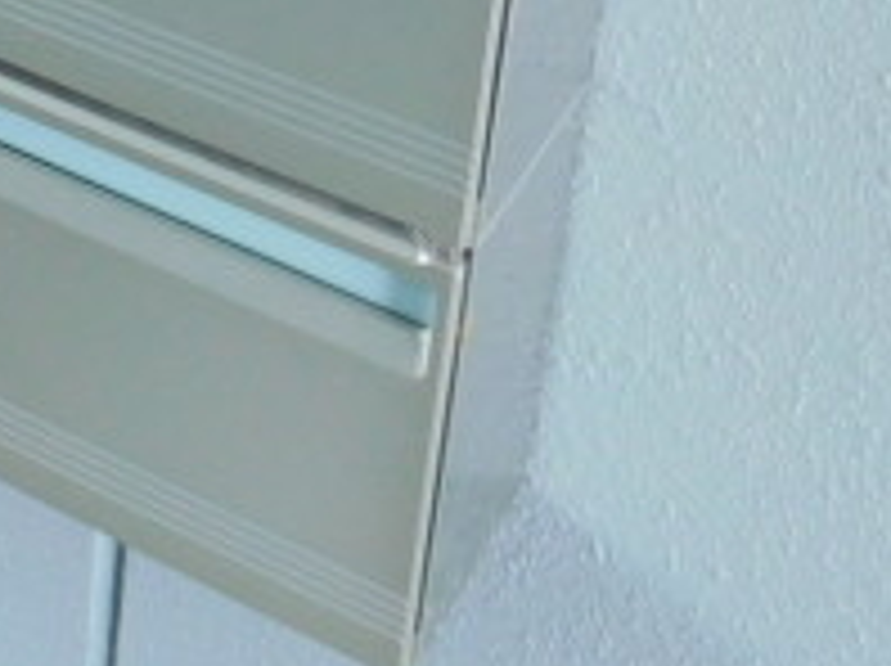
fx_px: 2391
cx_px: -99
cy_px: -598
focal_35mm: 93
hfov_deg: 20.1
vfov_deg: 13.8
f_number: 3
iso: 125
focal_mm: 4
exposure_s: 1/30
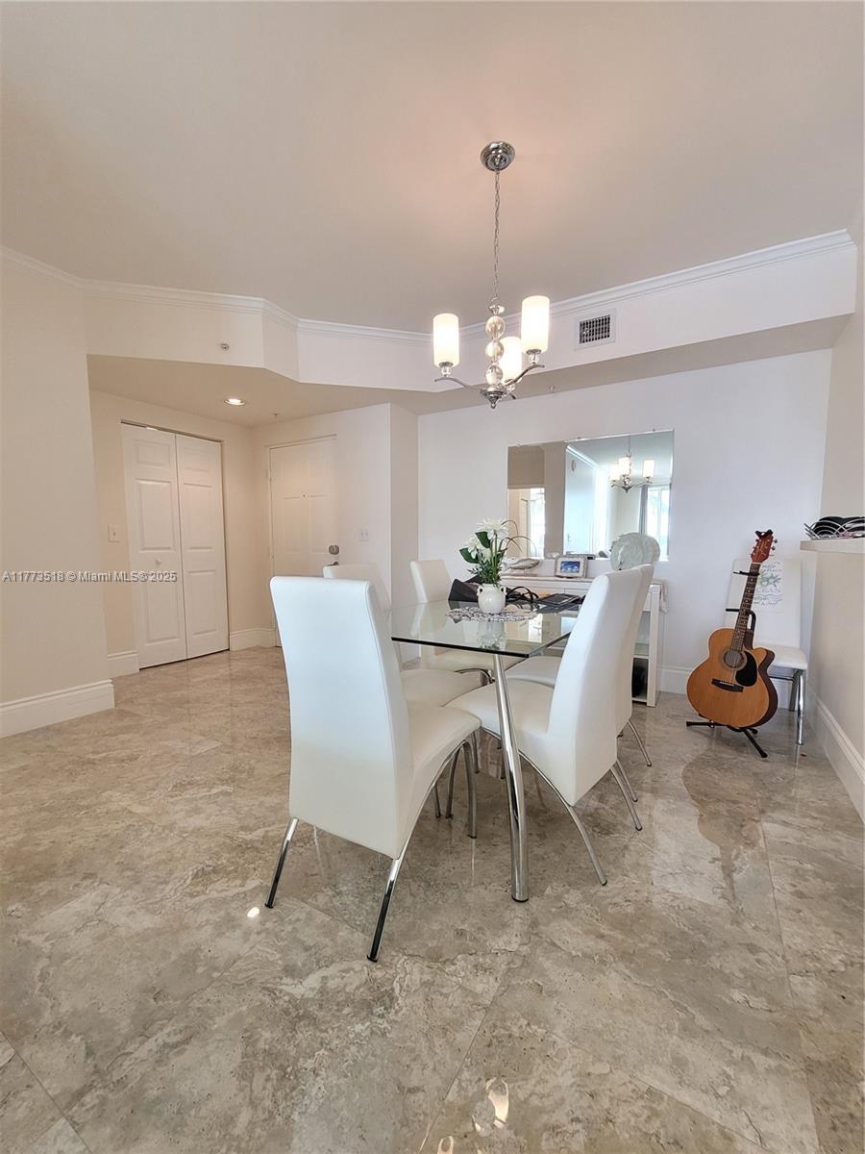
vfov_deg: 106.2
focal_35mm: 13
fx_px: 433
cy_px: 577
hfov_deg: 89.9
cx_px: 432
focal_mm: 2.2
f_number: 2.2
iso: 200
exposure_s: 1/59
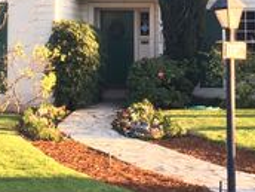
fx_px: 796
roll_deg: +1.1
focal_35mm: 108
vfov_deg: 13.3
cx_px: 170
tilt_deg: +5.1
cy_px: -40
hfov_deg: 18.2
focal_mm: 4.15
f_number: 2.2
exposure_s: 1/120
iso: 32
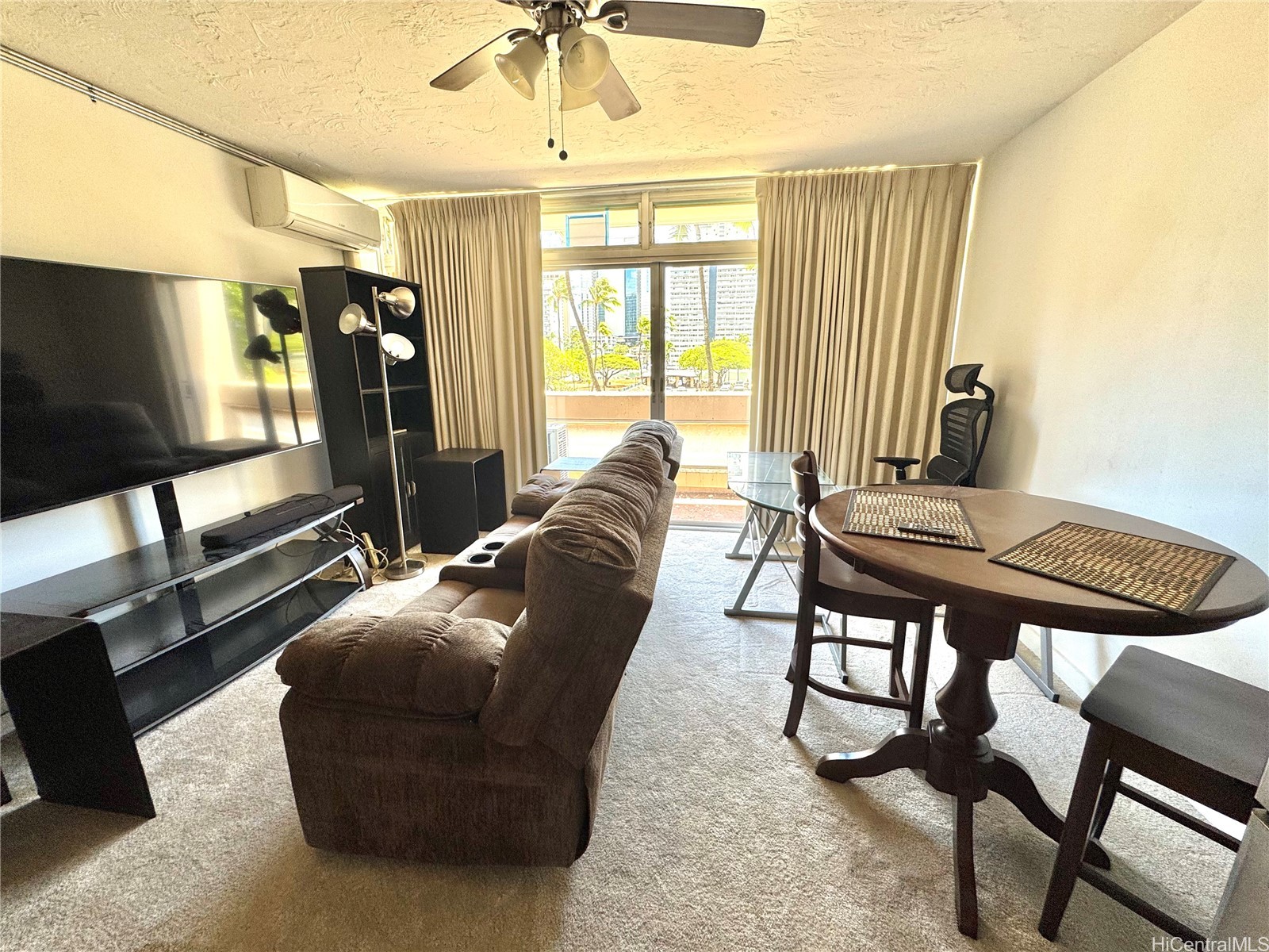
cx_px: 634
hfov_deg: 102.1
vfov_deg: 85.7
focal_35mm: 14
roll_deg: +0.4
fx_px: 513
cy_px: 476
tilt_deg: -13.4
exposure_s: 1/99
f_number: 2.2
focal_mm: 2.22
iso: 64
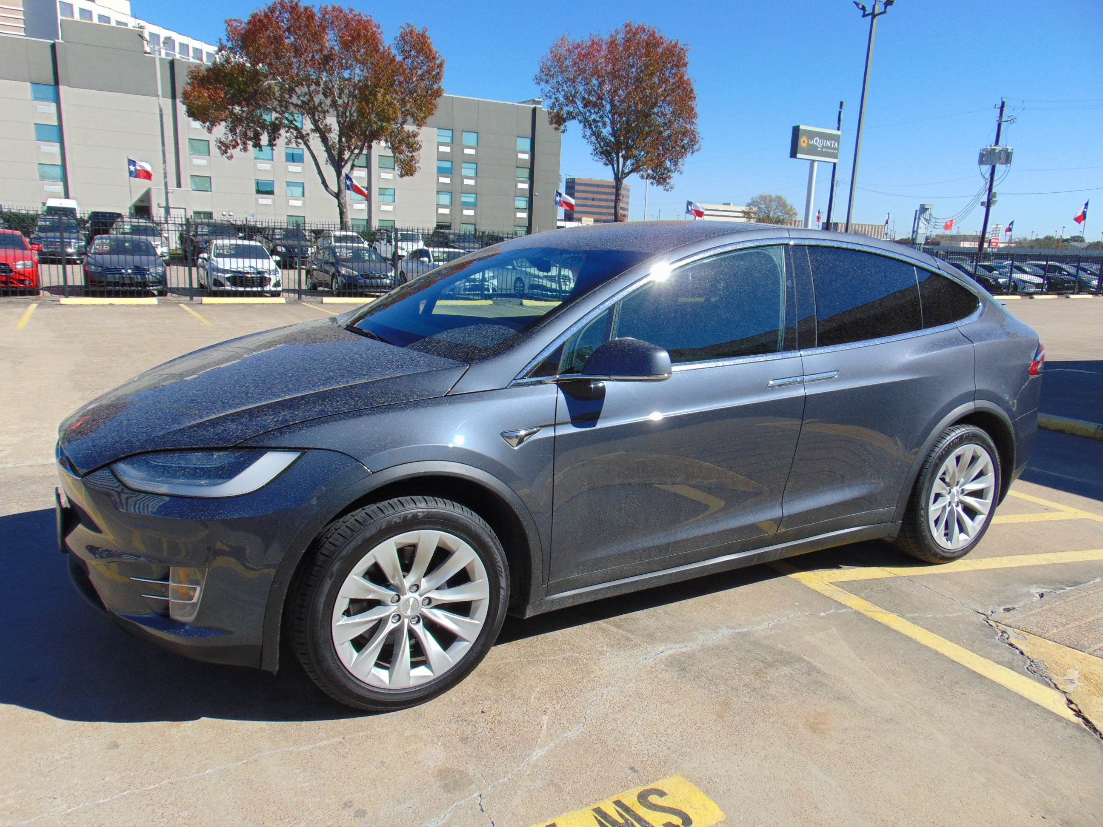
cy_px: 414
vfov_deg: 54.9
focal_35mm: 25
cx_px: 552
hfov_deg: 69.4
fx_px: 797
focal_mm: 4.5
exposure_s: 1/250
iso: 80
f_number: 7.7
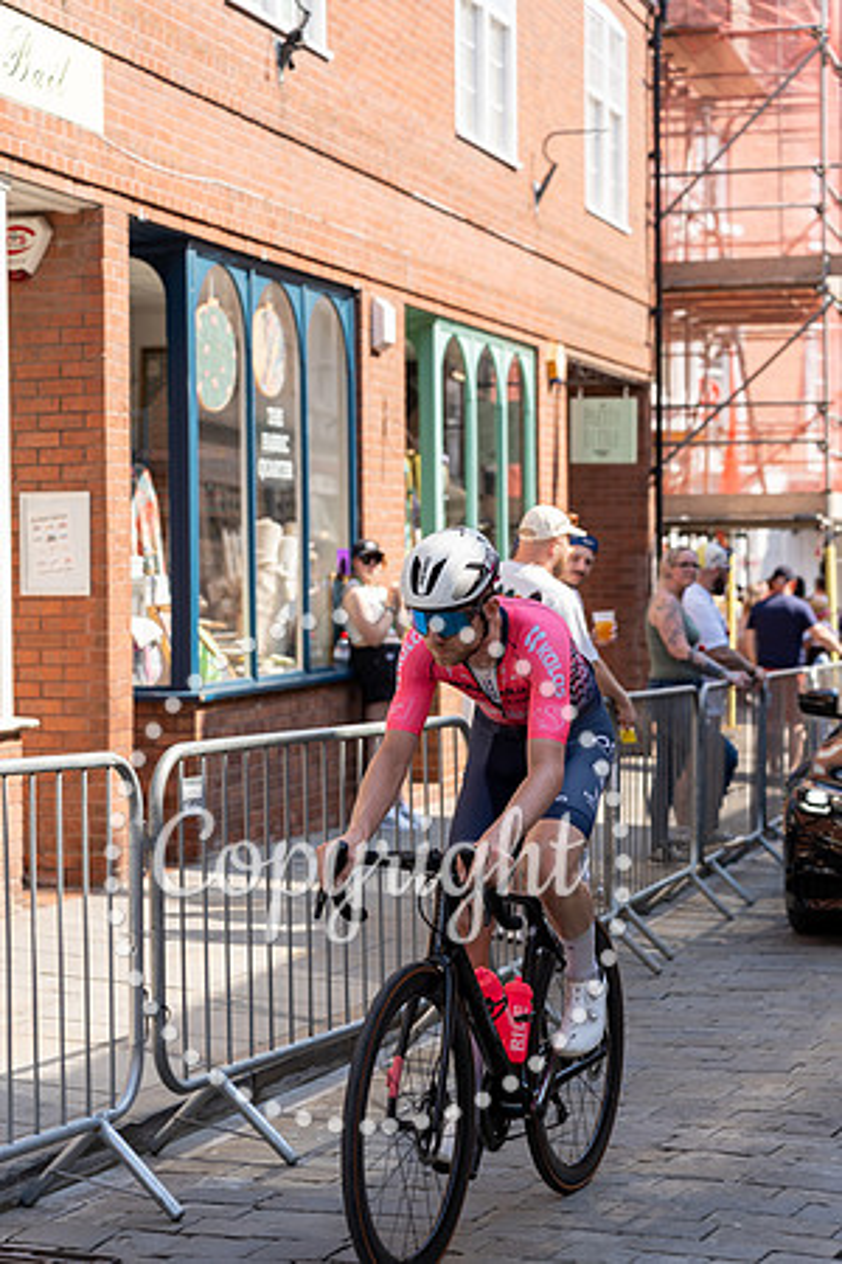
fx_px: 2631
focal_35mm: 75
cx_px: 421
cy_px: 632
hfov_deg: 18.2
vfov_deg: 27.0
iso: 100
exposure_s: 1/400
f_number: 4
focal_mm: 75
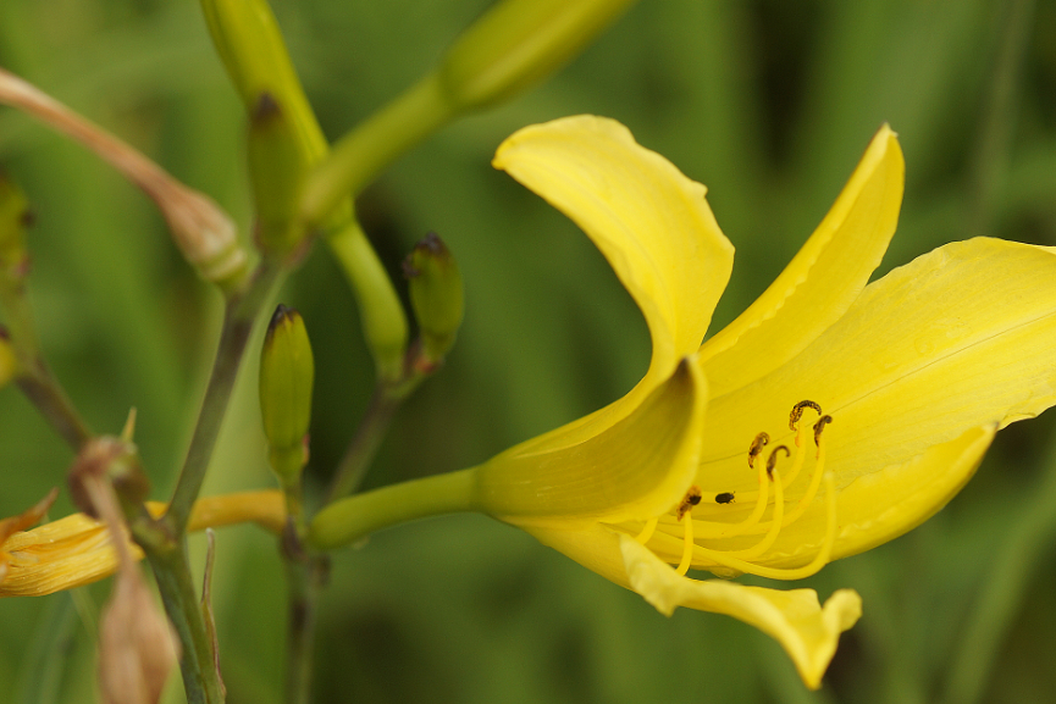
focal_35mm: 208
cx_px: 679
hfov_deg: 9.9
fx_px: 6102
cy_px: 449
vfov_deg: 6.6
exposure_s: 1/160
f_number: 5.6
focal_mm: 100
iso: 160
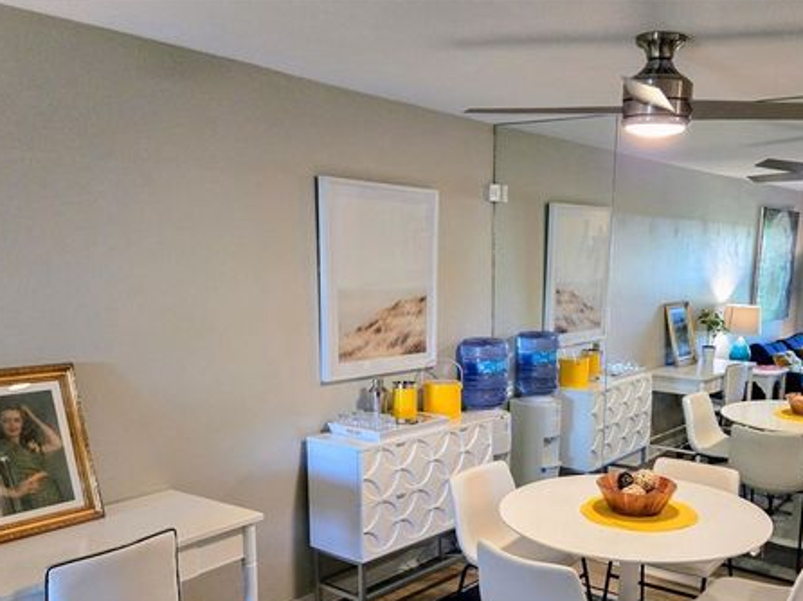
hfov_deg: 54.5
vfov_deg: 42.1
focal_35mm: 33
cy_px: 422
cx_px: 522
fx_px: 765
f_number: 1.8
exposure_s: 1/120
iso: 500
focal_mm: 5.4
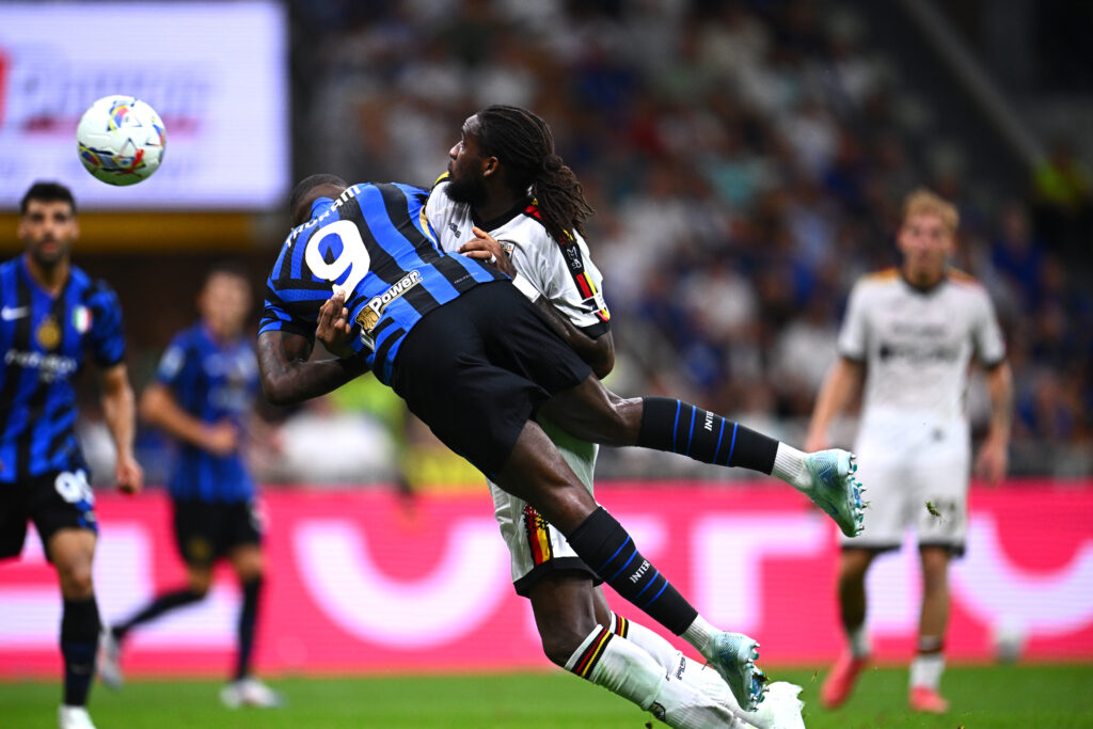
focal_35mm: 400
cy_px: 364
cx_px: 546
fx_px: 12145
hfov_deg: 5.2
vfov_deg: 3.4
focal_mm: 400
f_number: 2.8
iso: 2000
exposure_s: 1/1600
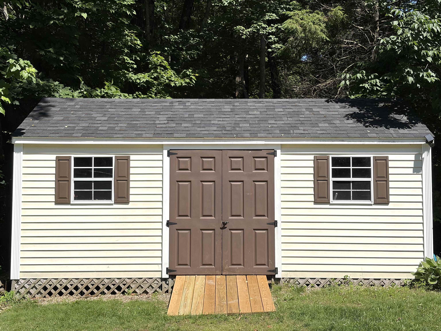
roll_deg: -0.1
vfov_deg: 28.0
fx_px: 662
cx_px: 220
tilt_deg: +3.9
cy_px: 166
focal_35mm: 52
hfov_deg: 36.8
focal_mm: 5.96
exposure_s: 1/4630
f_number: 1.6
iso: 32
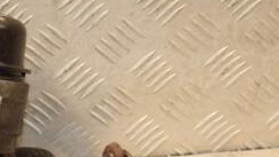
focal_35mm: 155
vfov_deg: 7.8
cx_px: -33
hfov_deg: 13.6
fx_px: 1147
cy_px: 178
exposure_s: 1/200
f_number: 6.3
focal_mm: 40
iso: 800
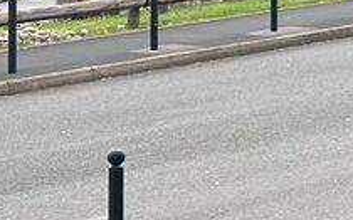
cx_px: 1094
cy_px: -170
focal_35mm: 210
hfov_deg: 8.3
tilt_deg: +1.3
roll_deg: +0.3
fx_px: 2019
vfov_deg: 6.1
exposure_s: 1/1972
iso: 50
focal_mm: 5.7
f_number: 1.5
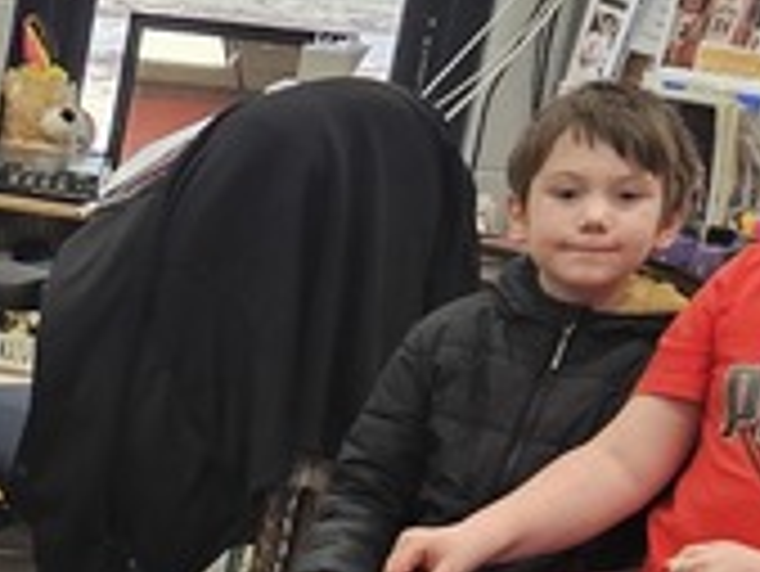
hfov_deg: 13.3
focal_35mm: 139
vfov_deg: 10.1
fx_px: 3054
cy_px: 1049
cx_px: -441
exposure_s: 1/120
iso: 160
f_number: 1.8
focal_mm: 5.4
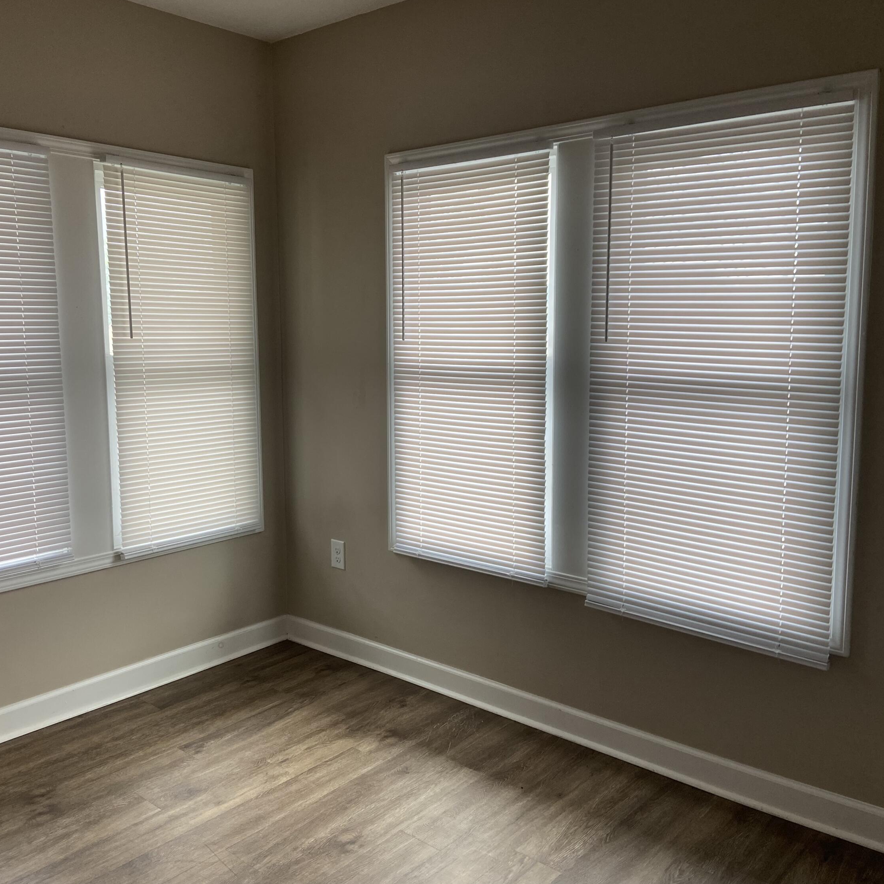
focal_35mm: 31
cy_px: 438
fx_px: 896
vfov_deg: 52.5
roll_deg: +0.6
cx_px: 347
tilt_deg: -9.7
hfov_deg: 52.1
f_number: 1.8
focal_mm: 4.25
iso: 100
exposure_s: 1/120
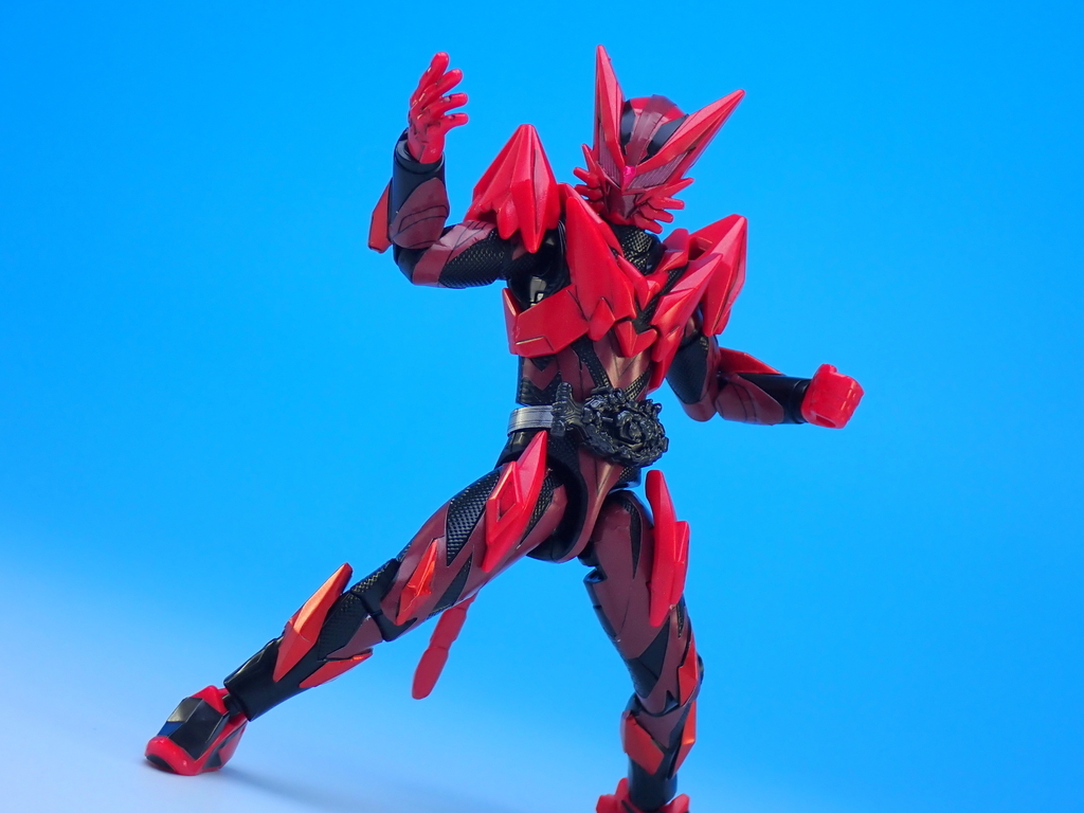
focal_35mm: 82
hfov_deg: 23.8
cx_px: 542
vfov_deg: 18.0
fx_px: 2568
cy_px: 406
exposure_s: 1/30
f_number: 4.3
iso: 100
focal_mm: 14.62
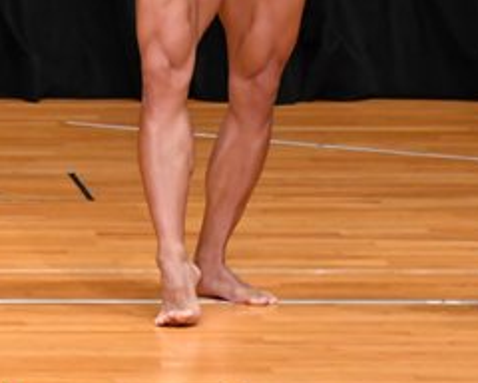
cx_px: -188
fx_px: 10921
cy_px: -64
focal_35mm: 772
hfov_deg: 2.5
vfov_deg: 2.0
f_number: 5.6
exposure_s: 1/400
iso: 4000
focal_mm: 170
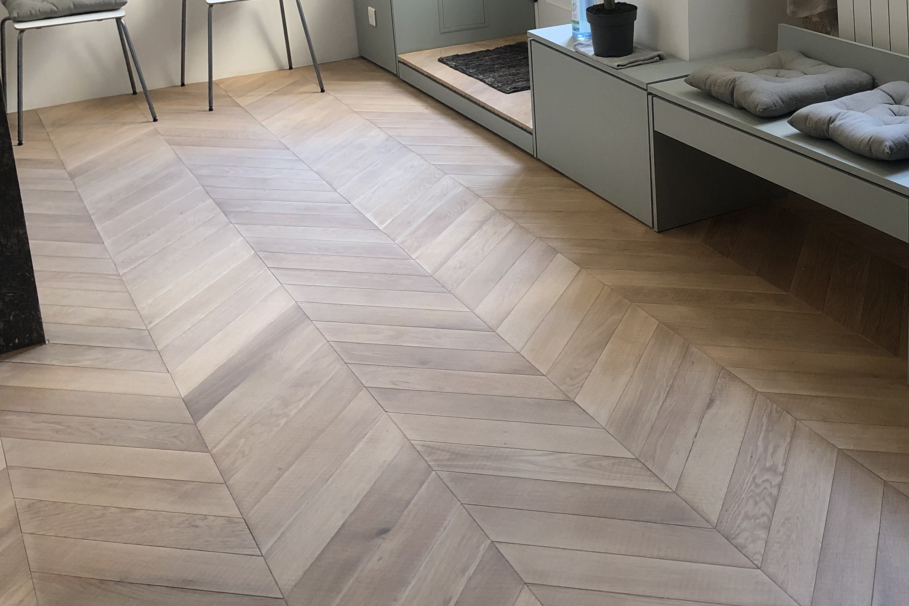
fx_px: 1212
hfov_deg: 39.5
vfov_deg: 27.0
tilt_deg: -12.9
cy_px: 50
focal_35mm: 48
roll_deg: +0.9
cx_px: 731
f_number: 1.8
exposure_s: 1/33
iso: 40
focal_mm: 3.99
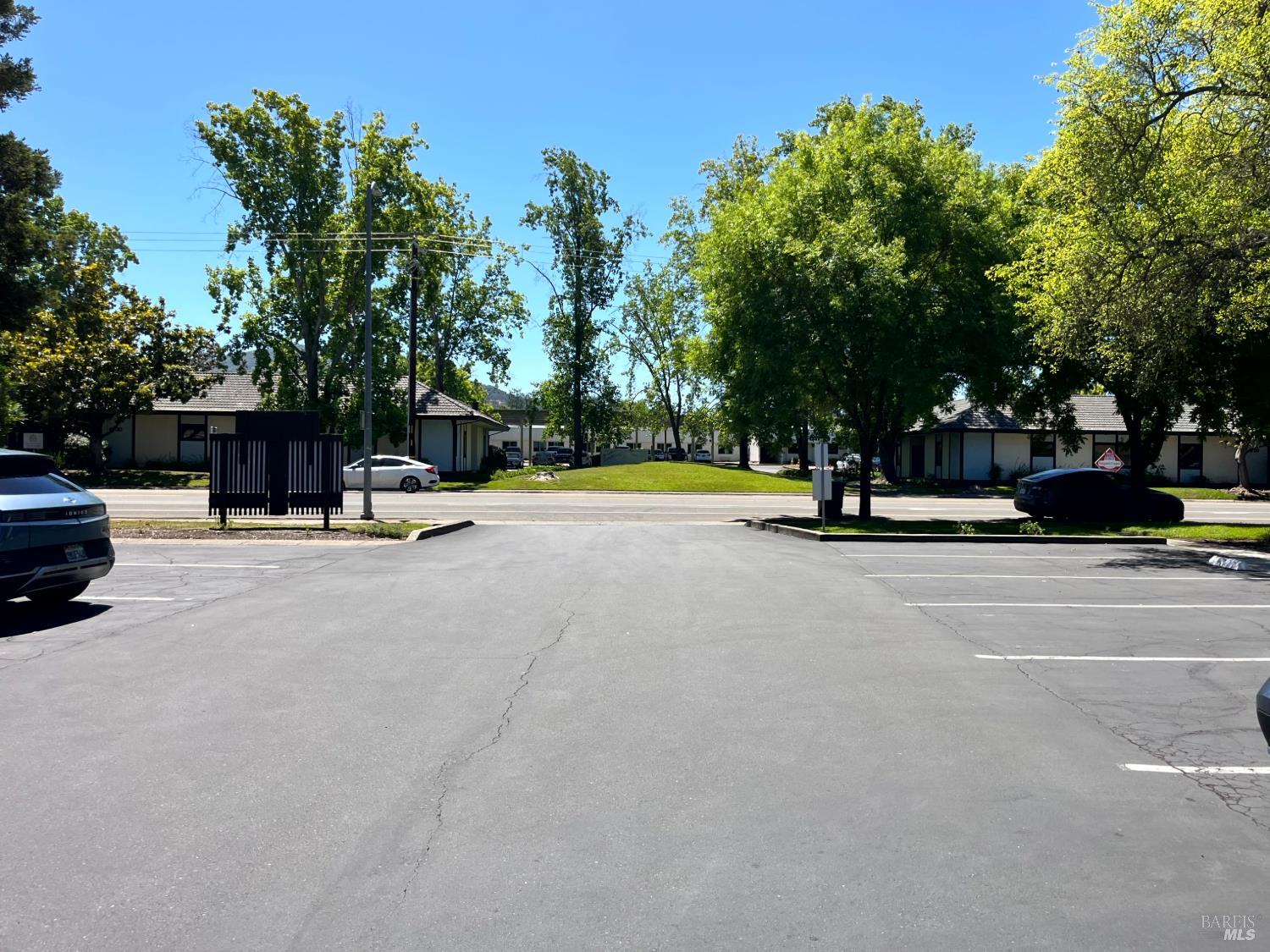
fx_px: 954
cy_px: 476
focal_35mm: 26
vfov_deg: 53.1
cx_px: 635
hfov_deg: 67.3
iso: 50
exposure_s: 1/2755
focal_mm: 5.1
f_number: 1.6
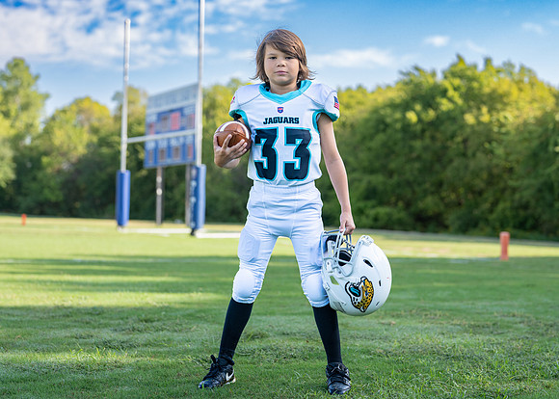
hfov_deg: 30.8
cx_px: 292
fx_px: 1016
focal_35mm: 64
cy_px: 180
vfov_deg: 22.2
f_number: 2.2
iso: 100
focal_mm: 50
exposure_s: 1/800
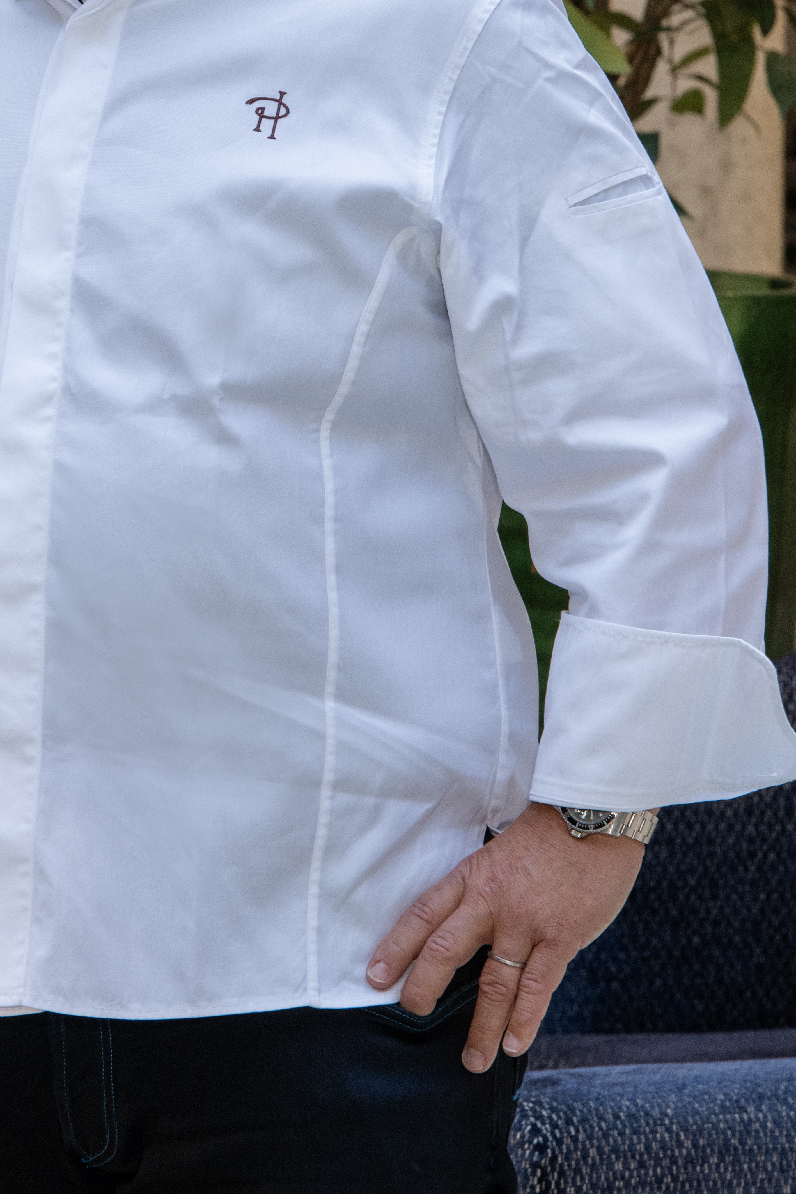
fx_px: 10678
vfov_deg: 6.4
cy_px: 111
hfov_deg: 4.3
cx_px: 142
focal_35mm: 322
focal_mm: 160
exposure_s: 1/40
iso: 640
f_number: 11
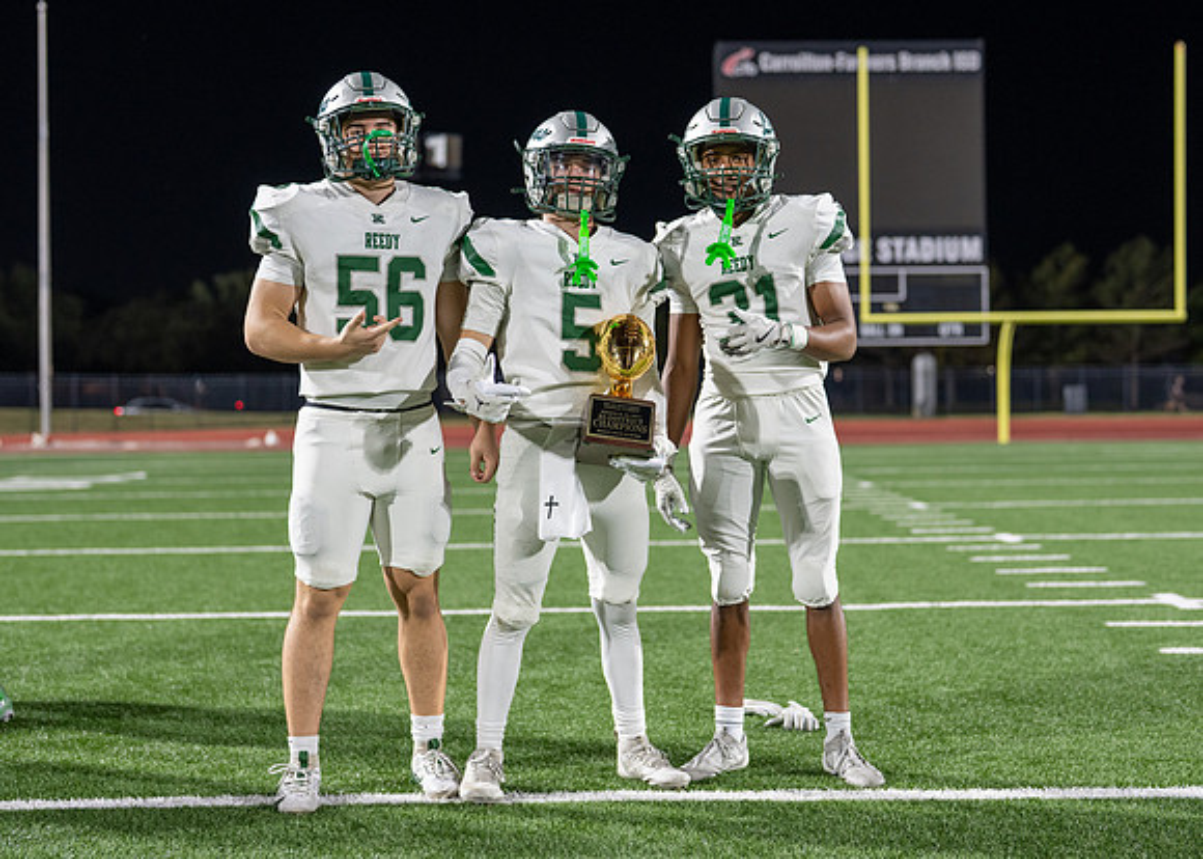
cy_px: 422
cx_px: 608
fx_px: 2059
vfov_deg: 23.6
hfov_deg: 32.6
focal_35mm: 60
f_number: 2
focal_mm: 50
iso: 1000
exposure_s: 1/500
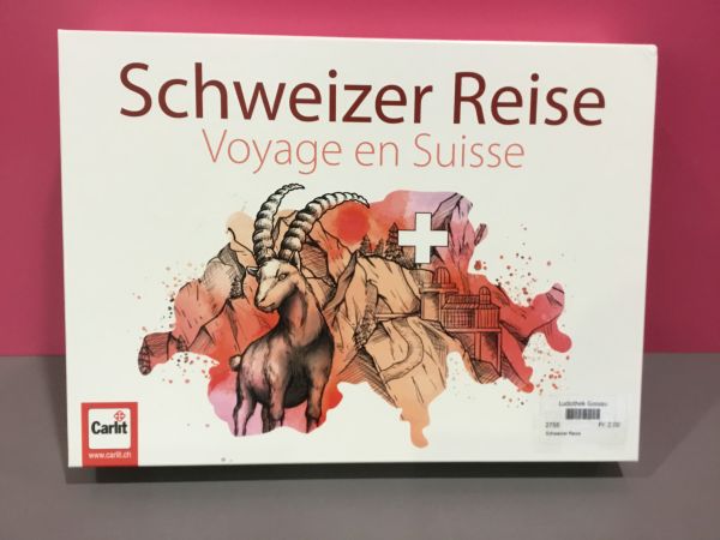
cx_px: 360
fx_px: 645
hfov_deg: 58.4
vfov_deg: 45.4
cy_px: 270
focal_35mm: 31
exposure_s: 1/33
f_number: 2.4
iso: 125
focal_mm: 3.3
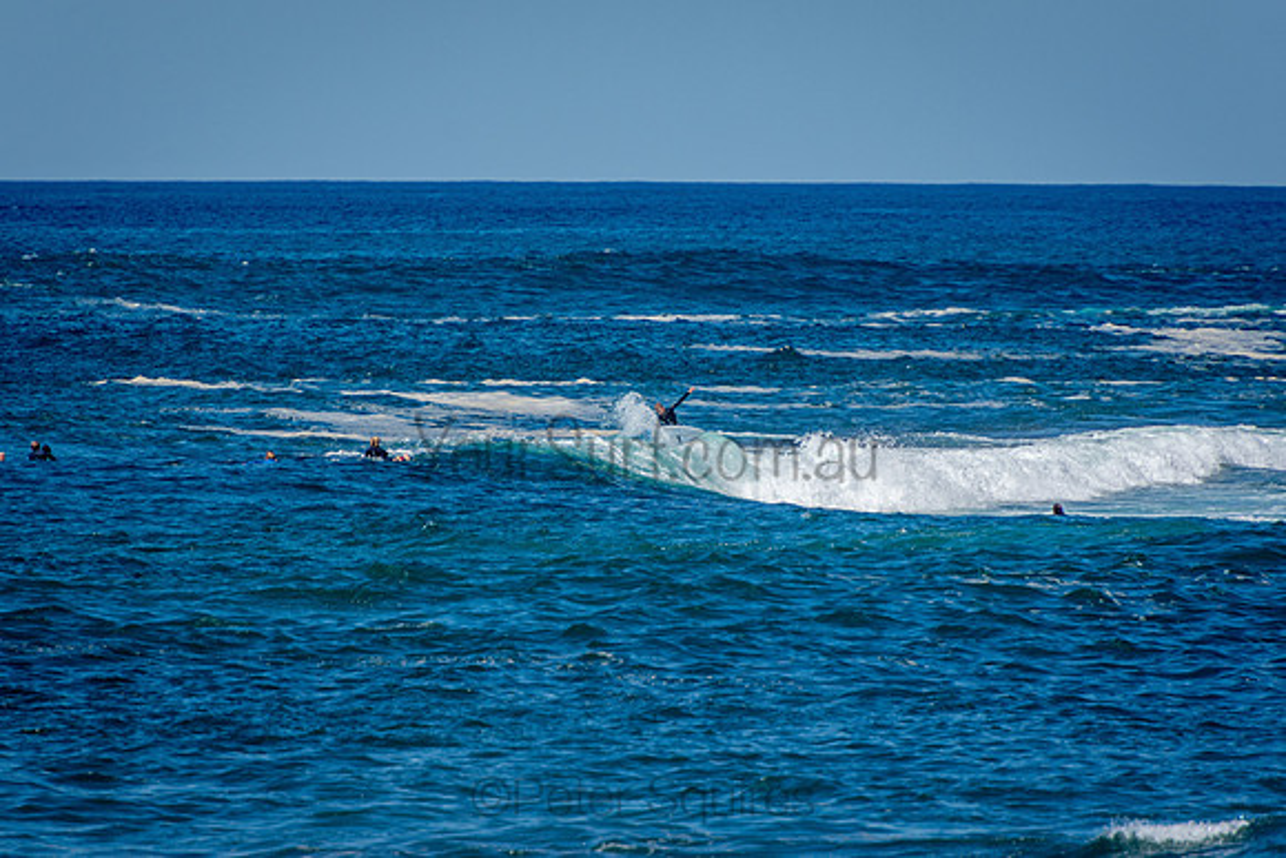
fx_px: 21954
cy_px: 429
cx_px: 643
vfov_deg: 2.2
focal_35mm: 614
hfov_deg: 3.4
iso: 360
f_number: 5.6
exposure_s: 1/2000
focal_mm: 400
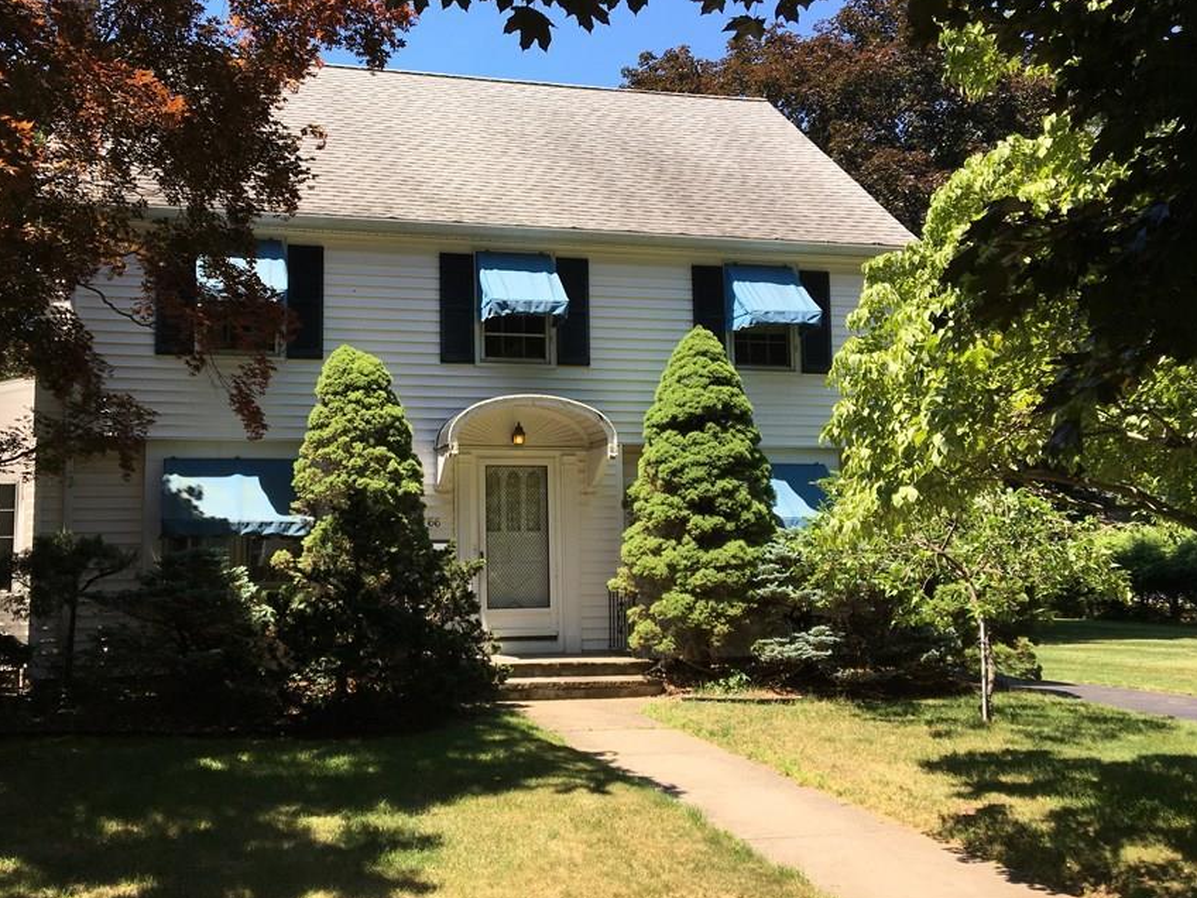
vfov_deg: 40.7
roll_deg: +0.6
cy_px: 409
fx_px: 1210
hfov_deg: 52.3
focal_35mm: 35
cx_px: 491
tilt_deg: +6.3
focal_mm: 4.15
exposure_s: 1/884
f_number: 2.2
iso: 25
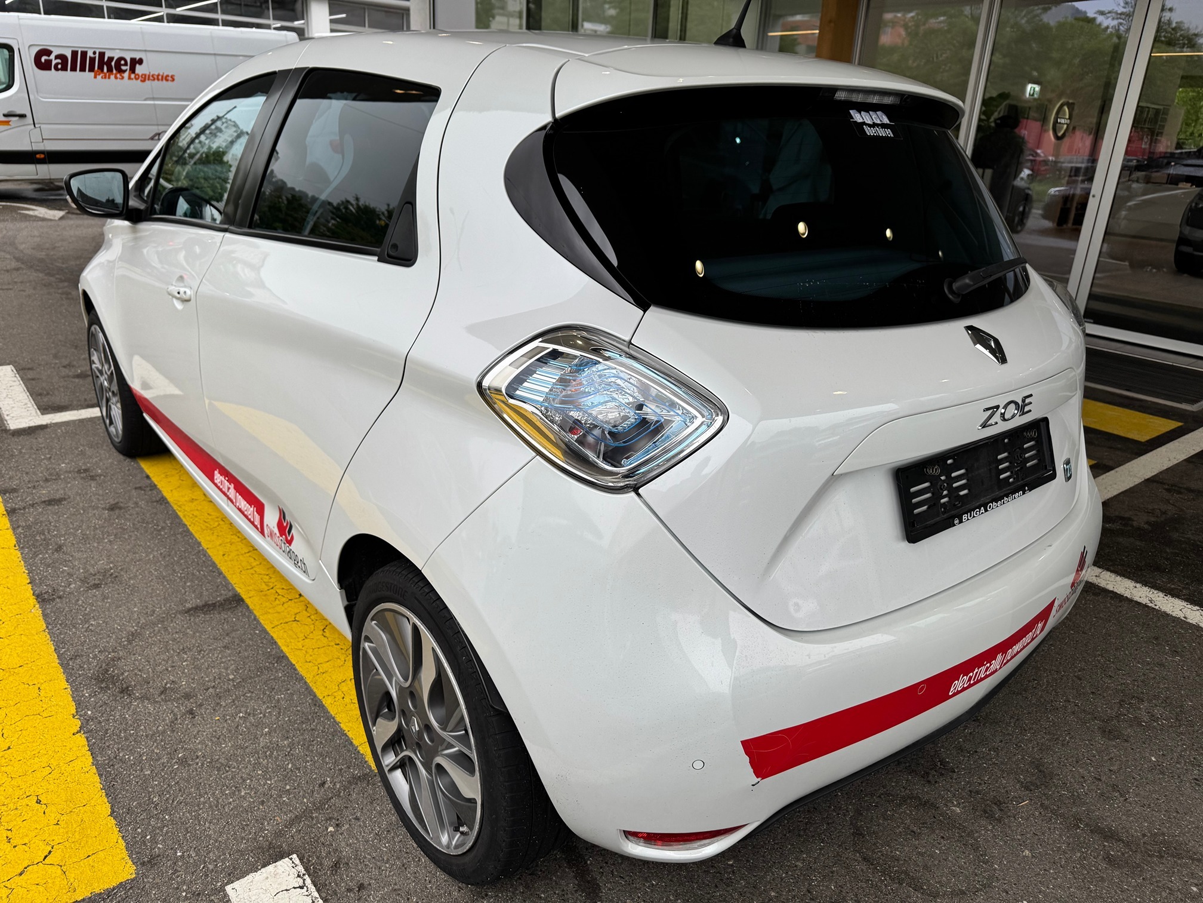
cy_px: 452
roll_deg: -3.0
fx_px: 834
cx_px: 602
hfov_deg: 71.6
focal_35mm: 24
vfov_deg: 56.8
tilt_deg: -20.8
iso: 80
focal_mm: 6.76
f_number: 1.78
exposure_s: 1/802
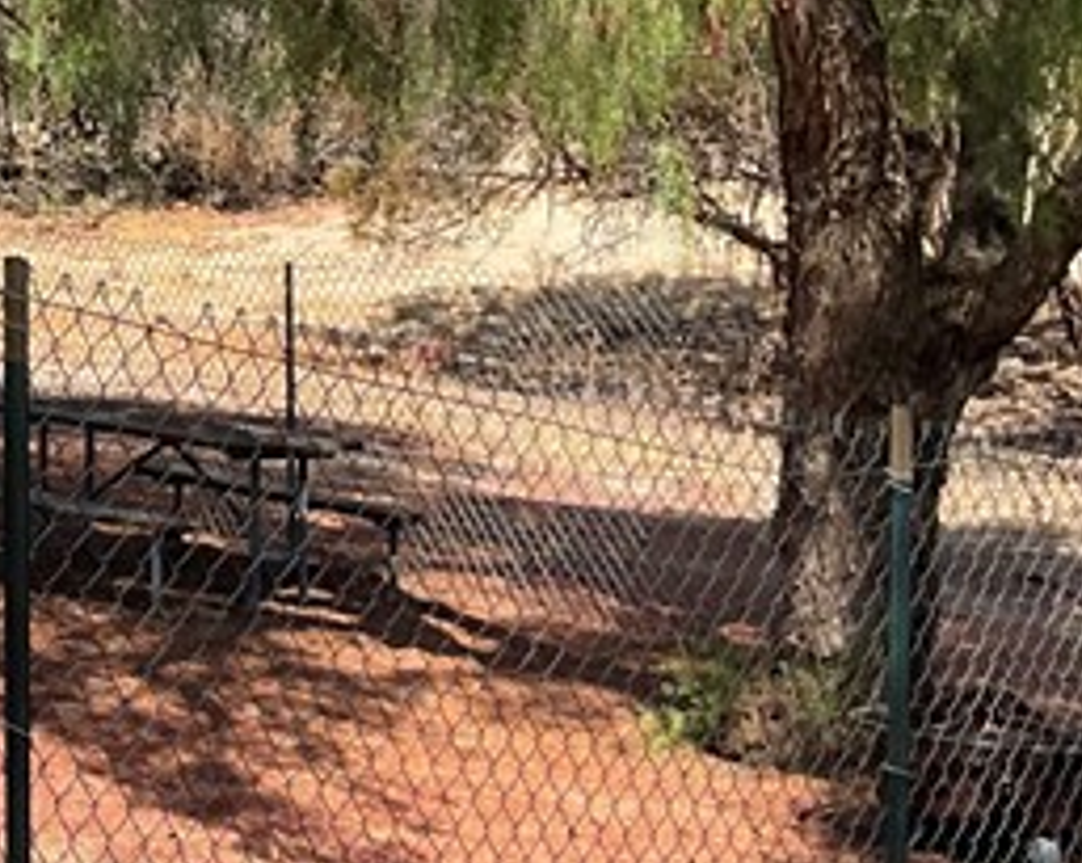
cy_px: -278
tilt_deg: +1.0
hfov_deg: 15.7
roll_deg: +0.7
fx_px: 3614
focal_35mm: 113
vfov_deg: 13.1
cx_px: -509
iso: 16
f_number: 1.8
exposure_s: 1/1144
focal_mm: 3
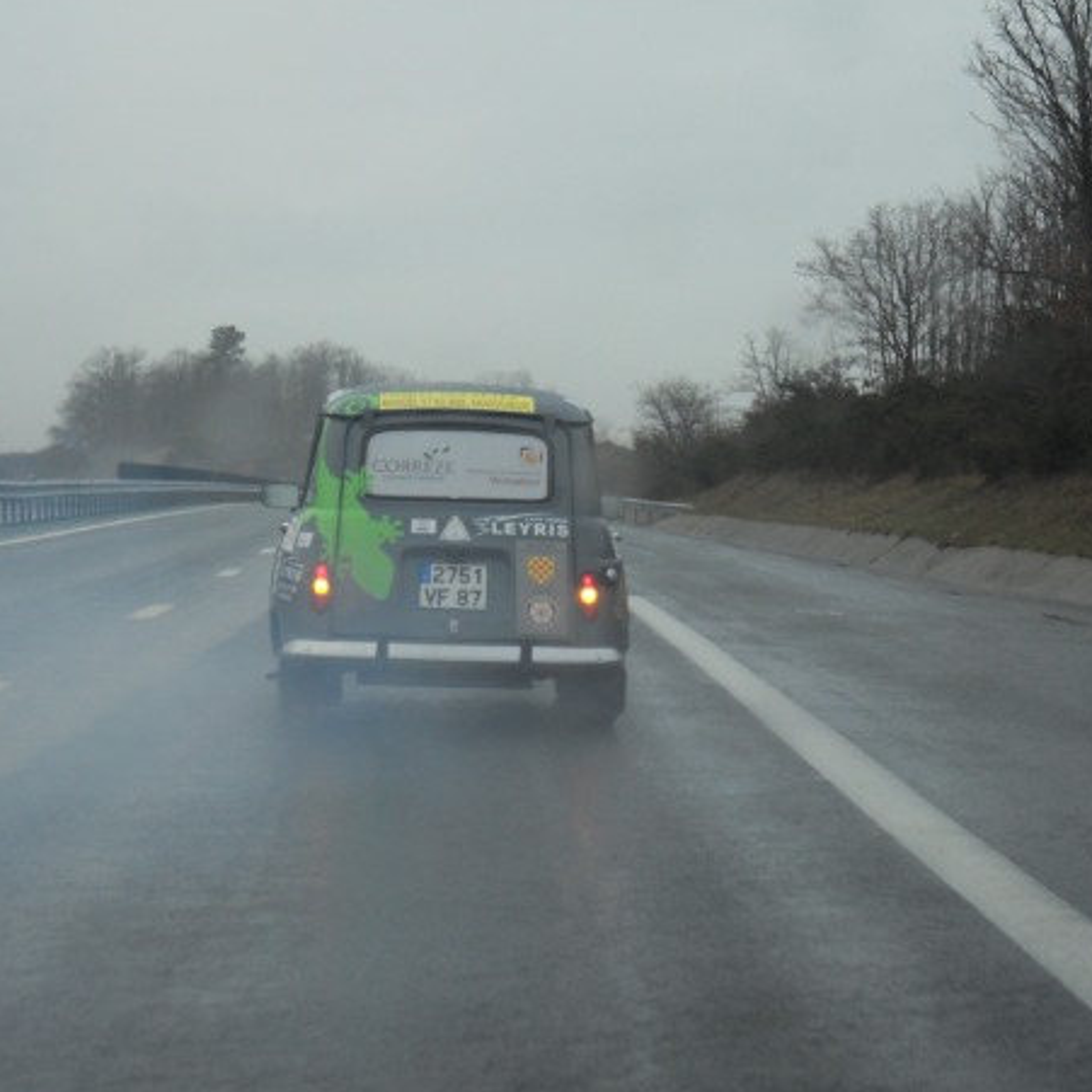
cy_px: 574
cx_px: 404
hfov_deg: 12.6
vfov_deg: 12.7
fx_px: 4925
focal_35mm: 138
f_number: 5.6
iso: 100
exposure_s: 1/60
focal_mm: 19.3
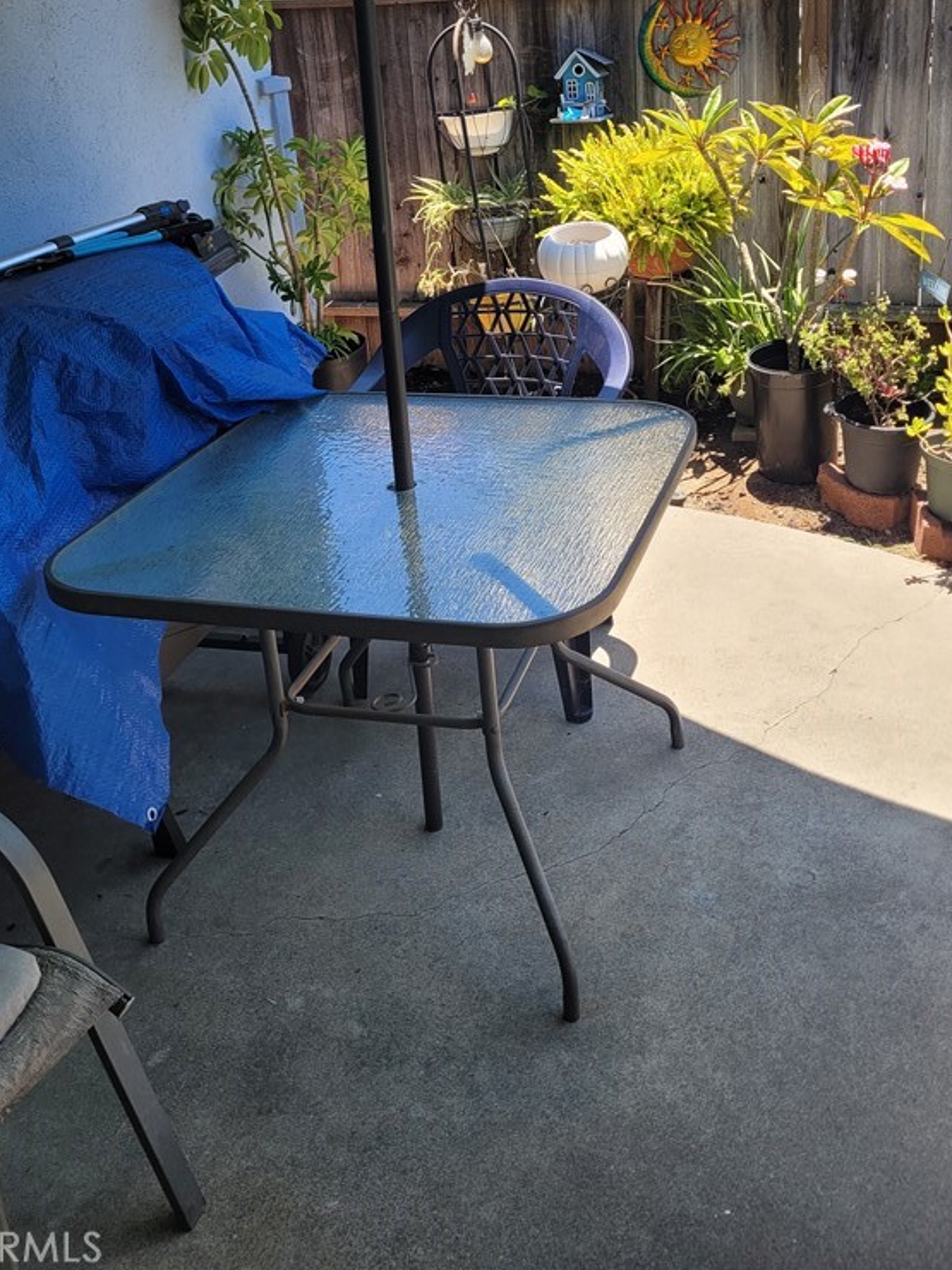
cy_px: 393
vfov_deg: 50.2
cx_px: 513
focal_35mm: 36
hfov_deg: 39.6
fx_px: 1320
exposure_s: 1/719
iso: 40
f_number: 1.8
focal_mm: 5.4
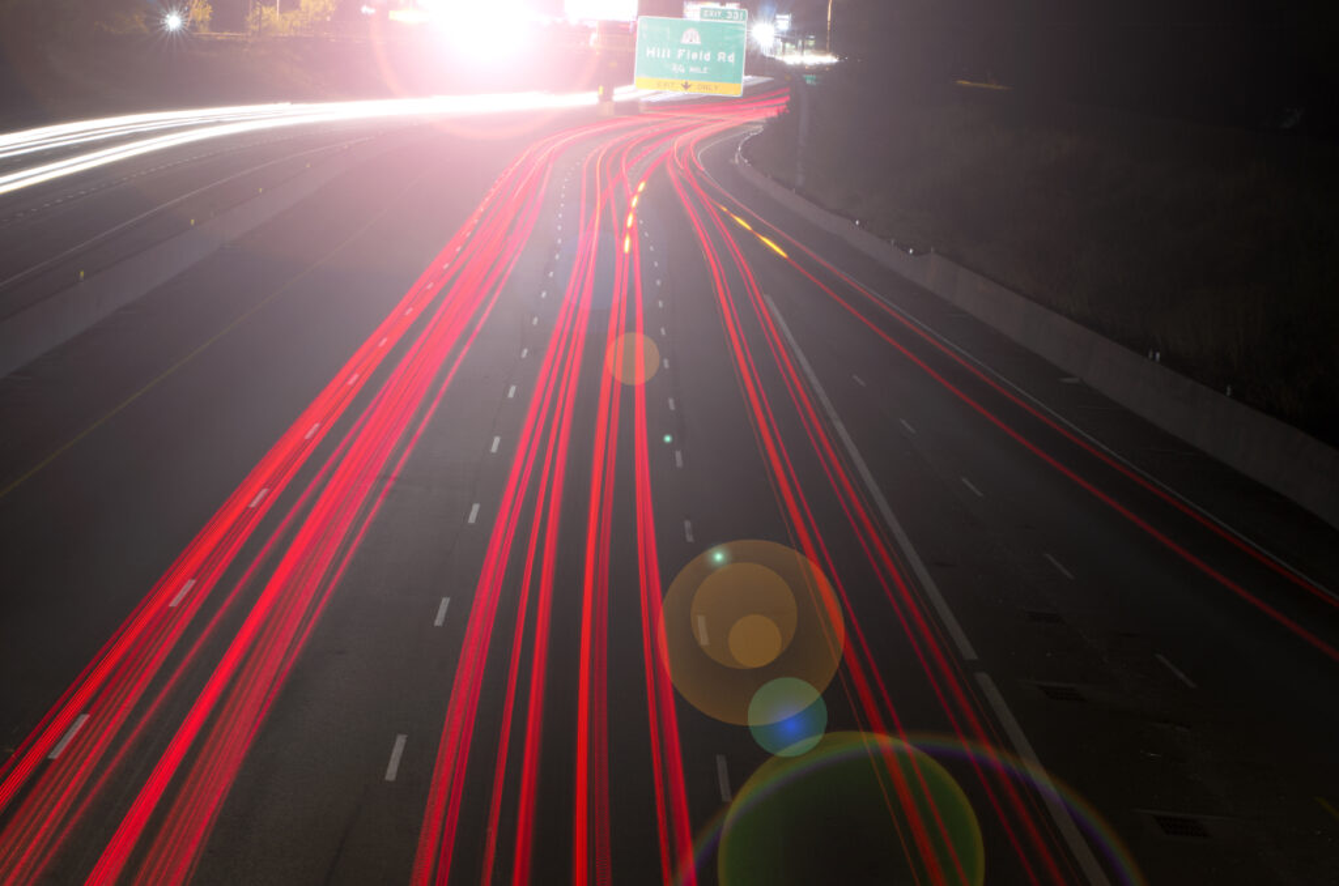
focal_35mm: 105
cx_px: 670
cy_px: 443
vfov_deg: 13.0
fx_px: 3897
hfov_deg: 19.5
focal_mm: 70
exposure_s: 30
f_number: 22
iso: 320
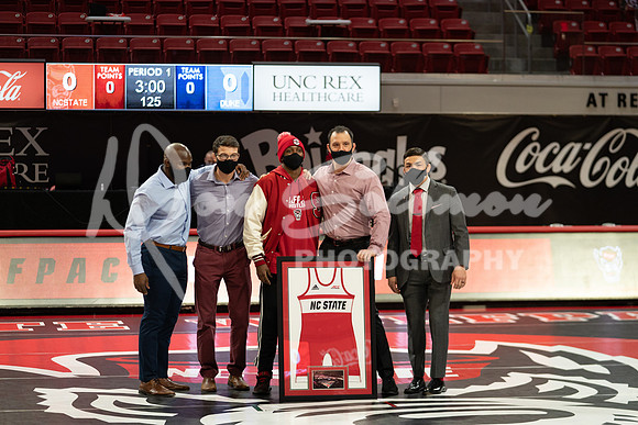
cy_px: 212
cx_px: 319
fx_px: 1755
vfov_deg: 13.8
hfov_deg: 20.6
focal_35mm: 99
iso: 2500
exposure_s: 1/640
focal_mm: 99
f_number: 2.8
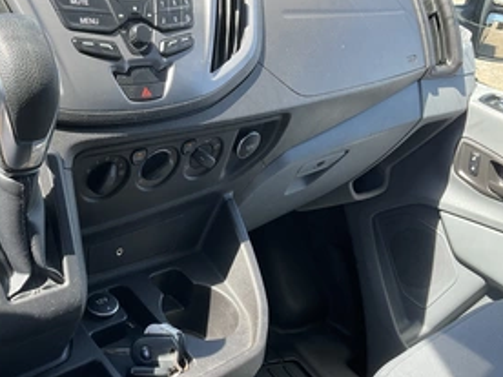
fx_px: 610
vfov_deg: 34.1
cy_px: 244
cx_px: 177
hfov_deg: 44.3
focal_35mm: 42
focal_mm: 3
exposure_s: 1/148
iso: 32
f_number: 1.8
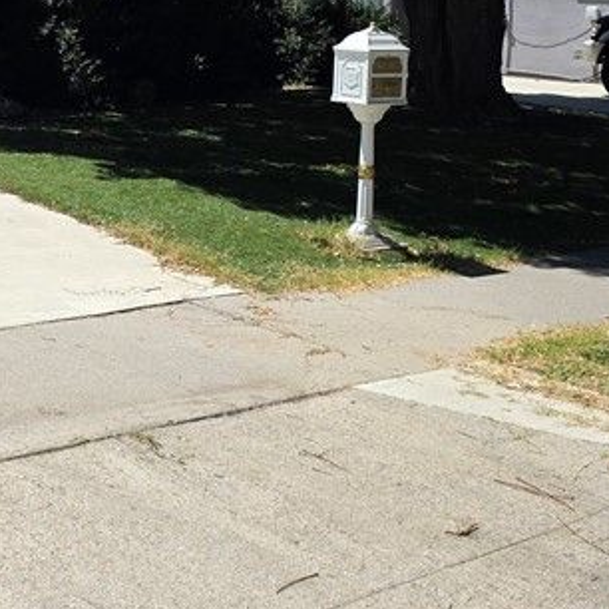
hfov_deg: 24.2
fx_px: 1353
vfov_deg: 24.4
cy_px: 20
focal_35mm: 68
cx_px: -6
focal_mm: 6.3
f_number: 1.7
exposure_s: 1/7944
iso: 80
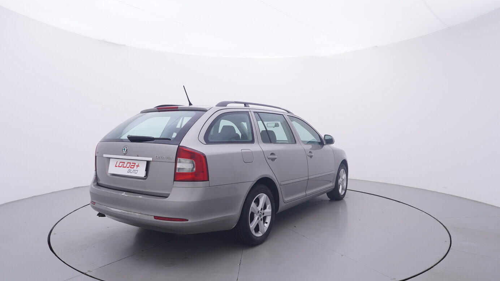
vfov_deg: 46.7
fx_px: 325
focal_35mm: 25
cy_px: 146
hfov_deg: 75.1
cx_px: 249
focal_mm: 15
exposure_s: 1/80
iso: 200
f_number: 5
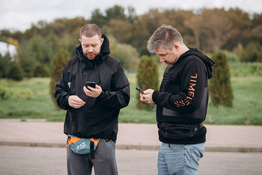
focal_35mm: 126
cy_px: 86
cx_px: 128
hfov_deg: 16.2
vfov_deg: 10.8
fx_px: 920
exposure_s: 1/1000
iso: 500
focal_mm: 124
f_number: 4
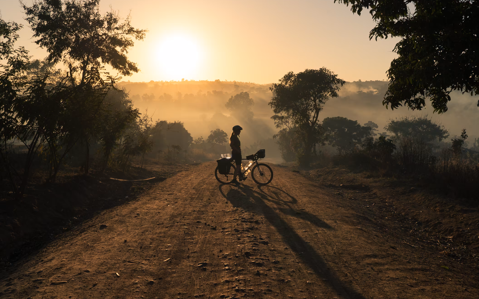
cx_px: 240
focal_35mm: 37
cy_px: 140
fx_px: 483
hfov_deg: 52.8
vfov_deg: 34.4
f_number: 10
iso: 250
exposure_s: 1/640
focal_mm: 36
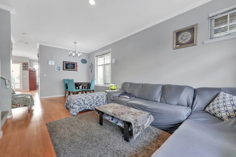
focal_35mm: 15
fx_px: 96
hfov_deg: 101.9
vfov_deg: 78.8
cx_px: 118
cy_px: 78
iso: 400
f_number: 8
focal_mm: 14.6
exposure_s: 1/8
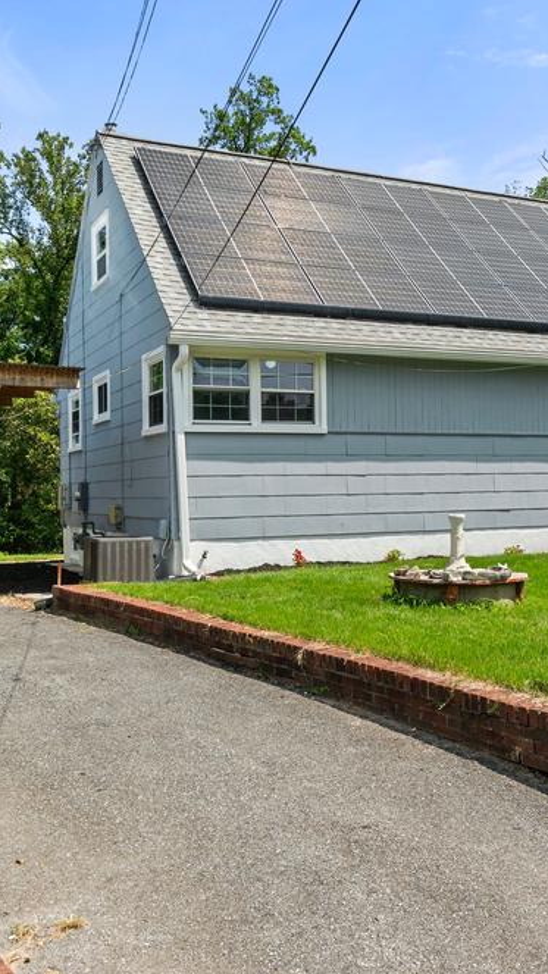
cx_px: 328
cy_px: 500
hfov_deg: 34.5
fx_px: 878
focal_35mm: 34
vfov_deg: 58.0
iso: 100
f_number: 8
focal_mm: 14
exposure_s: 1/160
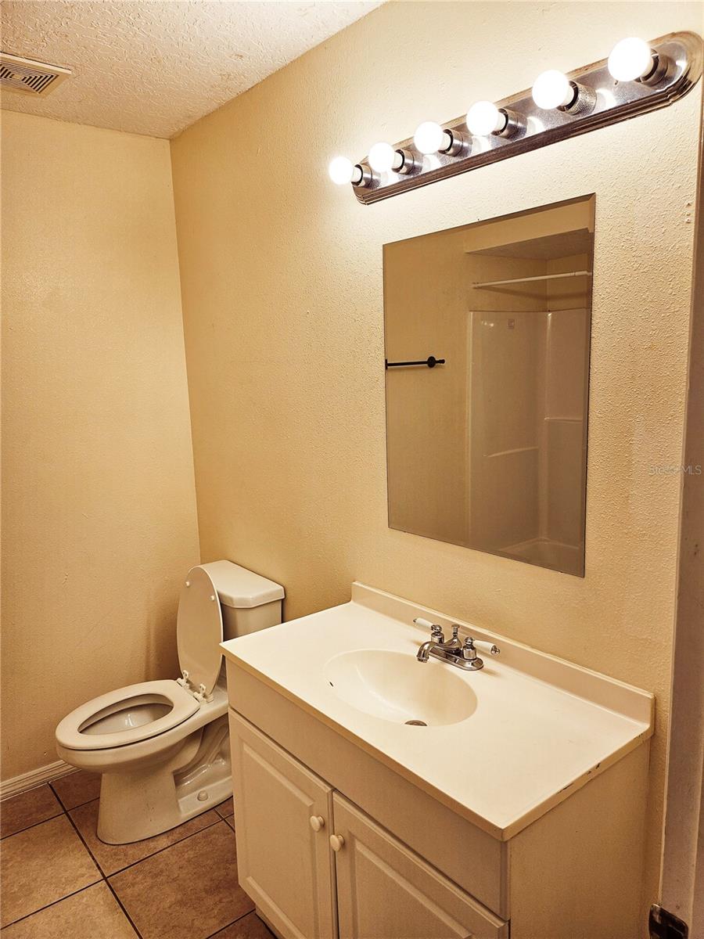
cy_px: 470
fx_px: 651
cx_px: 352
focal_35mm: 24
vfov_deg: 71.6
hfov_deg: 56.8
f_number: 1.8
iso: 50
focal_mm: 5
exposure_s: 1/244
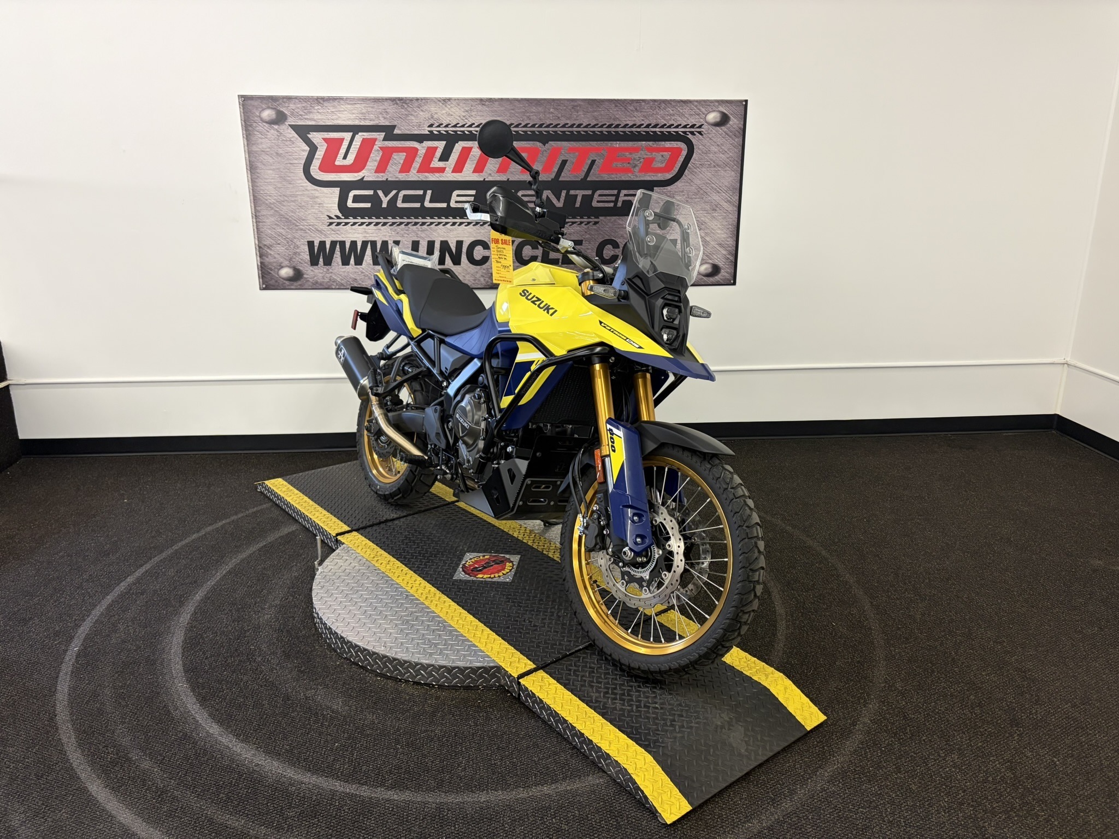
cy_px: 420
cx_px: 560
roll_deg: +0.6
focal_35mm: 26
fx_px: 840
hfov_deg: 67.3
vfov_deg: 53.1
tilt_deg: -17.9
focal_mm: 5.96
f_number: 1.6
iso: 200
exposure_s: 1/60
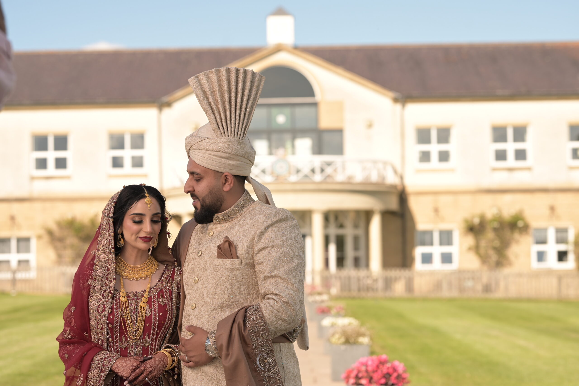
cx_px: 290
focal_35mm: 85
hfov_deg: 23.9
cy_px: 193
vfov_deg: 16.1
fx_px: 1367
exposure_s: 1/1000
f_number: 4
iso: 125
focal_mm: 85
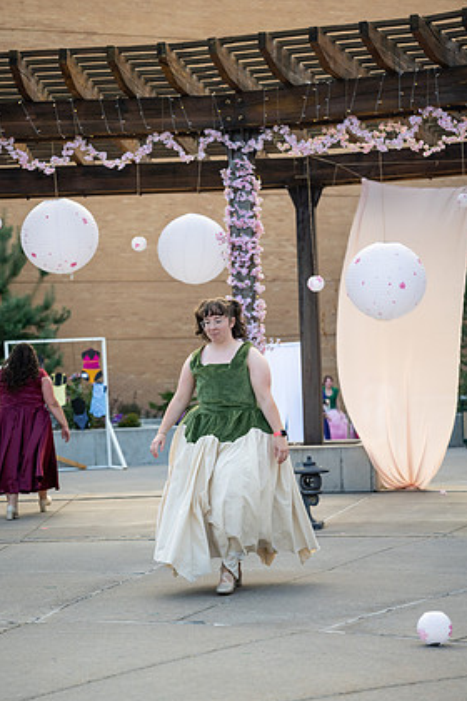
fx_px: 1459
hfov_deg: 18.2
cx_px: 222
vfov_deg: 27.0
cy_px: 334
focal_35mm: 75
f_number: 3.2
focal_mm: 70
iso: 500
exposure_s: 1/800
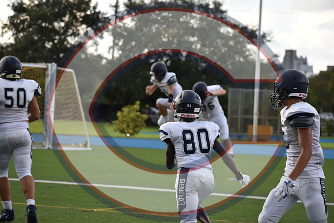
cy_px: 112
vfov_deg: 8.7
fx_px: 1462
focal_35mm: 158
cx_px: 167
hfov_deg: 13.0
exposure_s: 1/1000
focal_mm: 105
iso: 560
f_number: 4.8
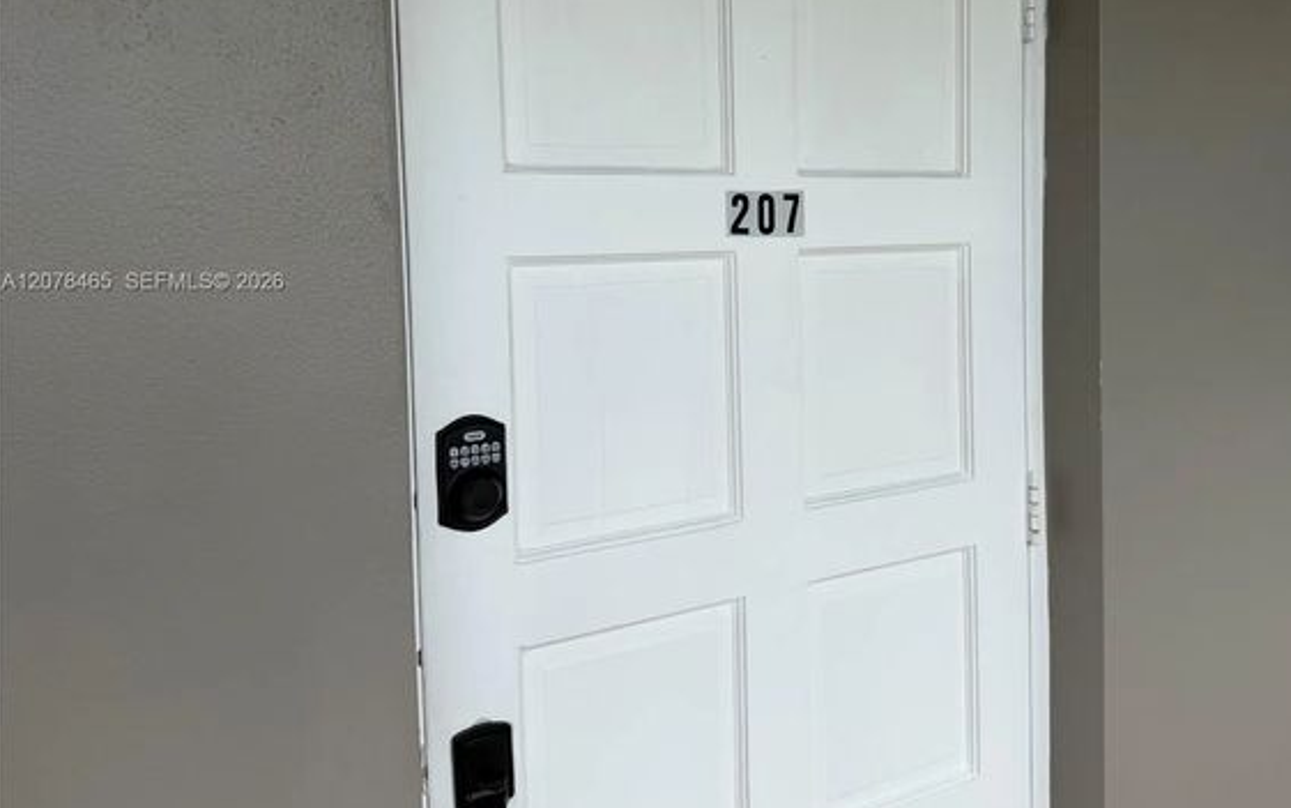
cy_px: 283
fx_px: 1021
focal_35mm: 29
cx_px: 734
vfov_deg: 42.7
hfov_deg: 64.3
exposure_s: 1/2169
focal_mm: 6.76
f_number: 1.78
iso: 80
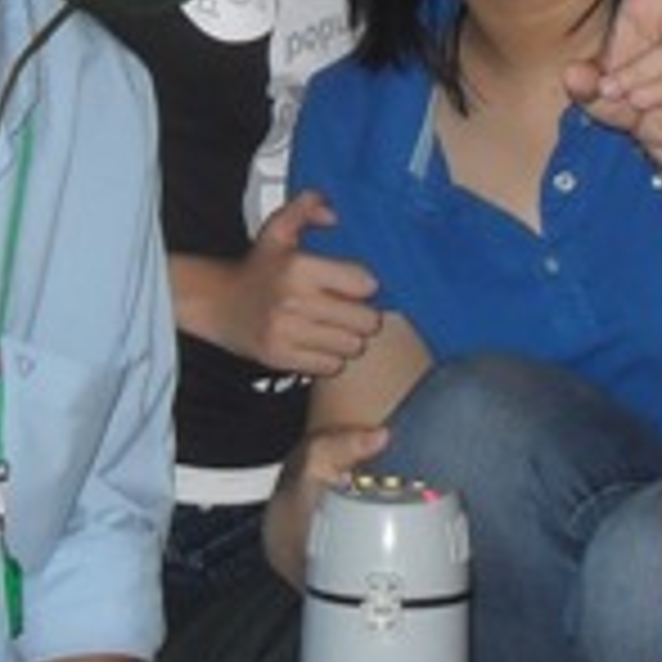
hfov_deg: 12.9
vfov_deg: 12.8
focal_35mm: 135
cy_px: 32
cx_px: 486
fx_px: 2921
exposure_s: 1/45
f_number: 2.8
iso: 200
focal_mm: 6.2
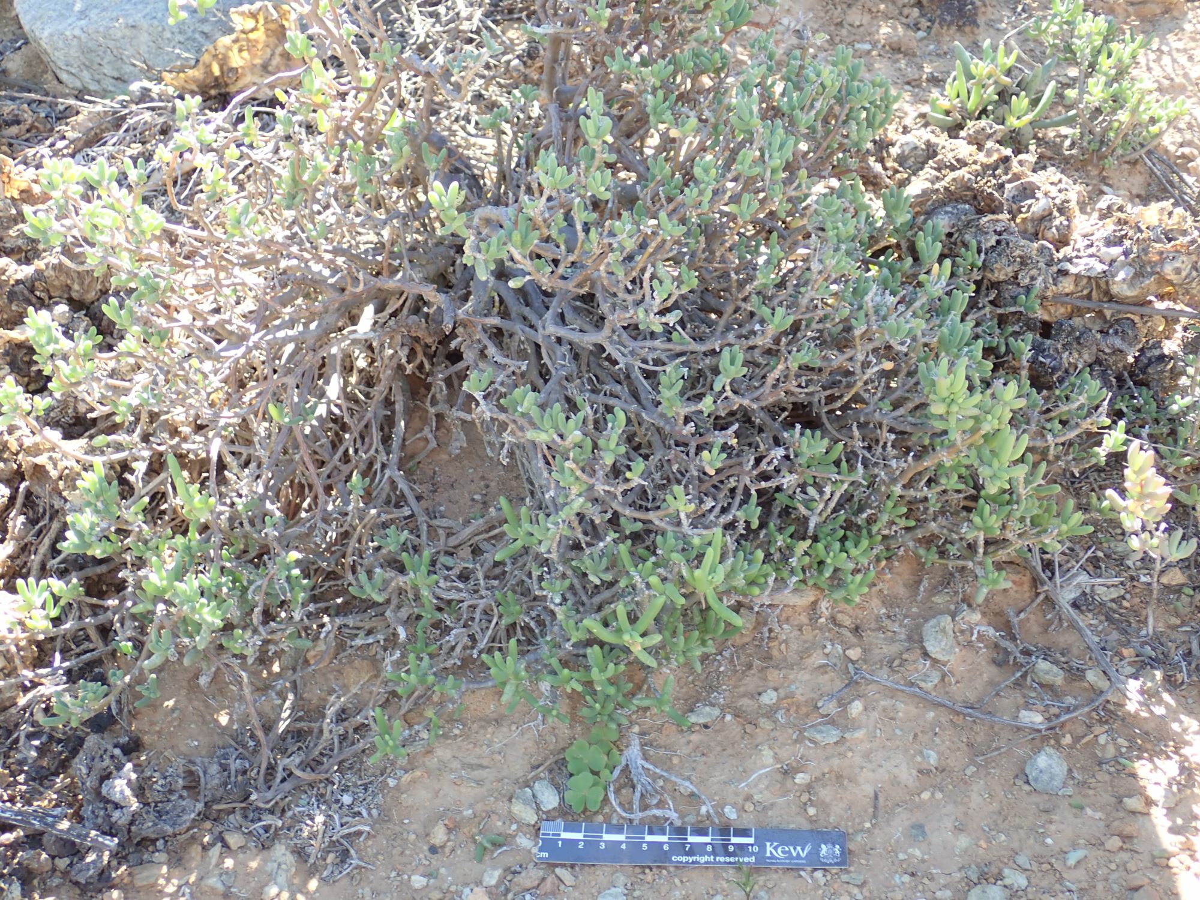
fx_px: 1317
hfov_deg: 49.0
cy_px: 450
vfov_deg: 37.7
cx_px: 600
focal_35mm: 38
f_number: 2.7
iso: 100
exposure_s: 1/100
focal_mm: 6.86
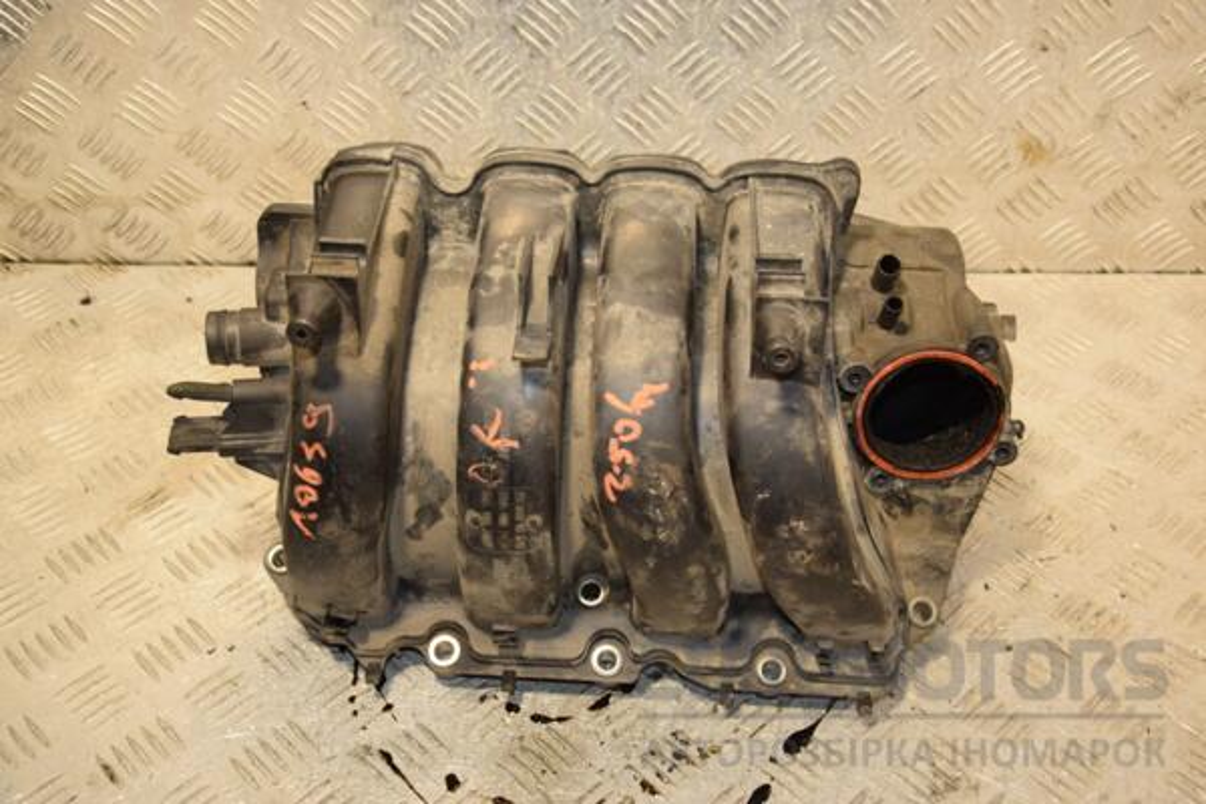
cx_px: 603
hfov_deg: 46.4
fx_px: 1407
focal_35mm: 42
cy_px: 402
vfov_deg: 31.9
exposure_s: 1/160
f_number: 5
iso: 800
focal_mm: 28
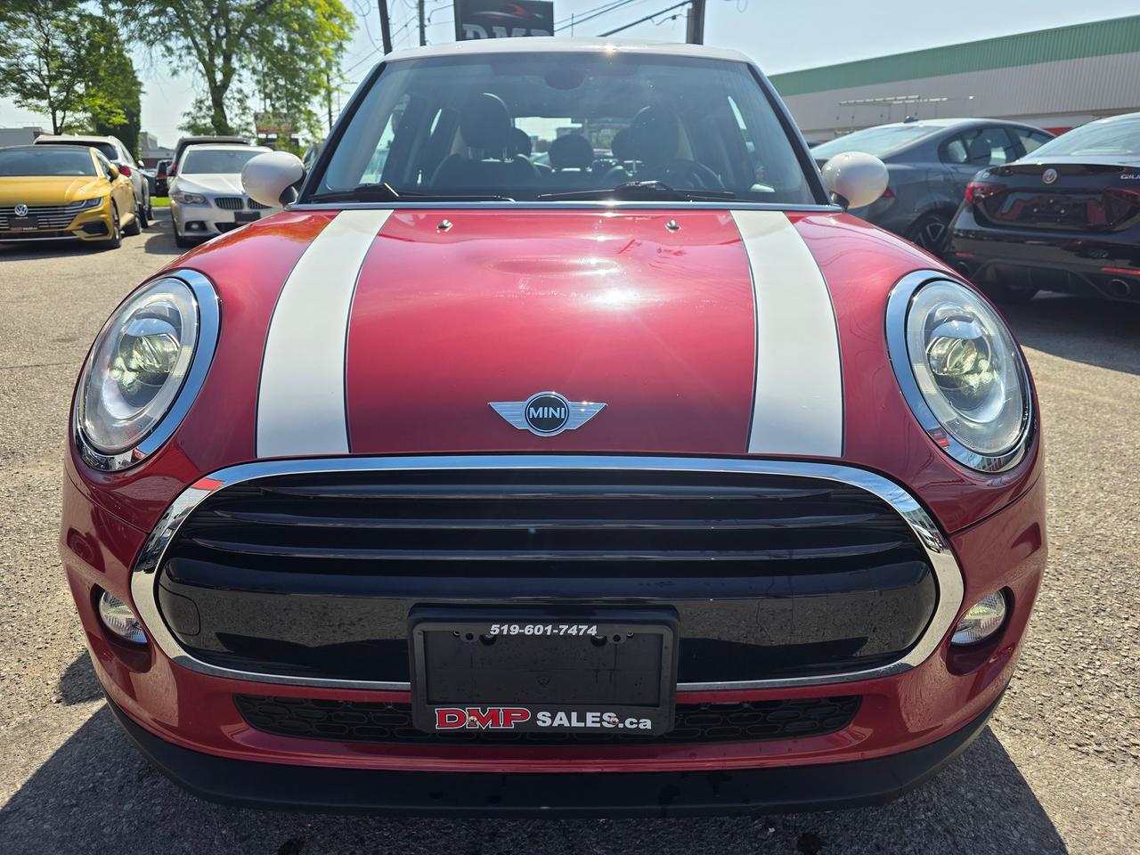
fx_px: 757
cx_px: 570
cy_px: 428
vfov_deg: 58.9
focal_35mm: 23
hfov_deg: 73.9
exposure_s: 1/4766
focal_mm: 6.3
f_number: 1.7
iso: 80
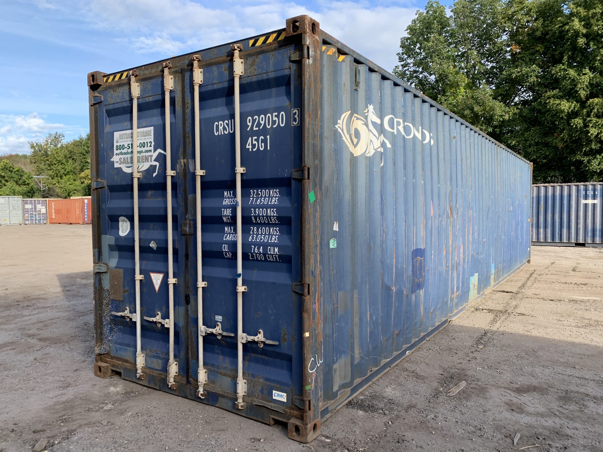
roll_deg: +1.3
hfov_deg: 67.3
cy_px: 226
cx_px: 302
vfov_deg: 53.1
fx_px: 453
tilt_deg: -5.0
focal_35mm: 26
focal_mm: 4.25
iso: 25
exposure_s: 1/435
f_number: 1.8
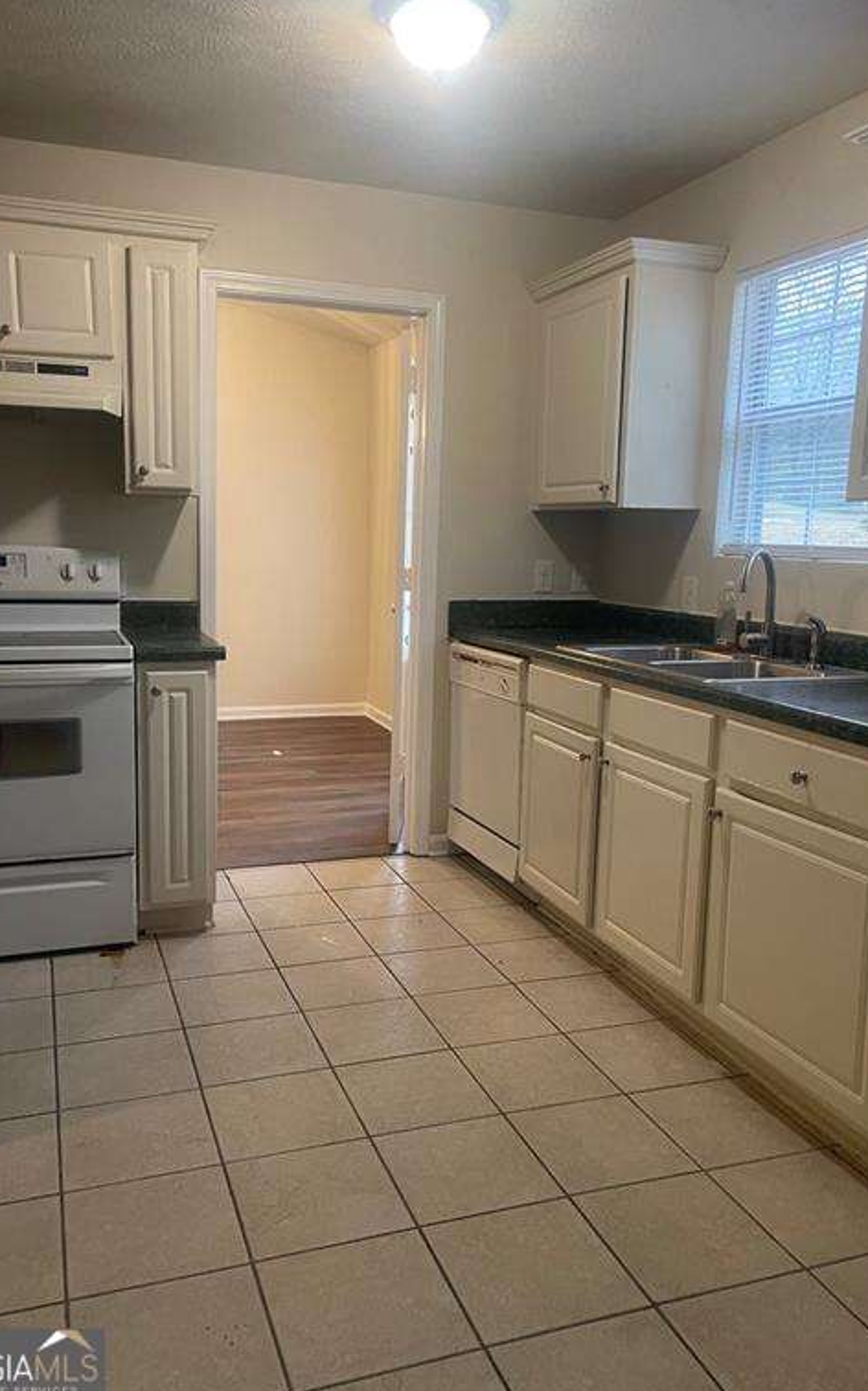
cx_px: 423
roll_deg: -0.5
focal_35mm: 28
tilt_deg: -8.2
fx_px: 1061
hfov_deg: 44.5
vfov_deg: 66.5
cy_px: 692
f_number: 1.6
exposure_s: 1/60
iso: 320
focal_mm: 4.2
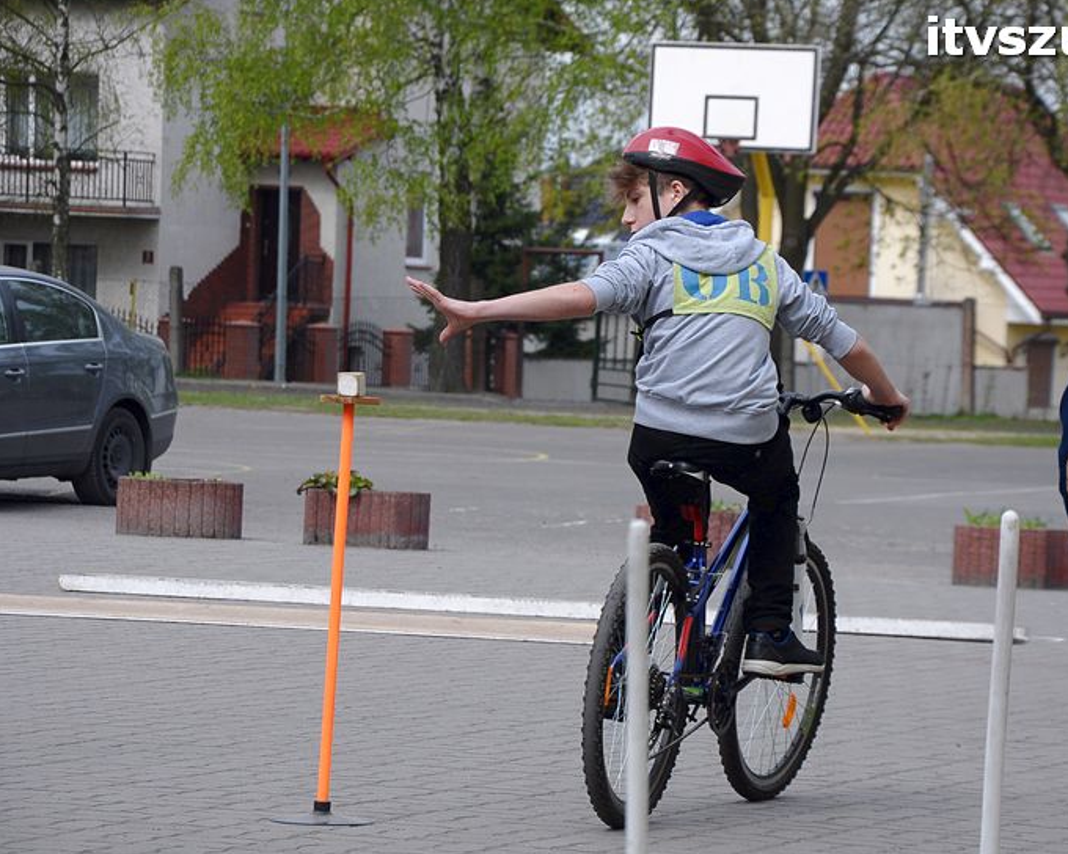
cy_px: 432
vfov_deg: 8.4
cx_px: 613
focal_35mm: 185
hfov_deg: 10.5
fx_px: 5835
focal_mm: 105
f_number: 8
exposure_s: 1/1000
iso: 500
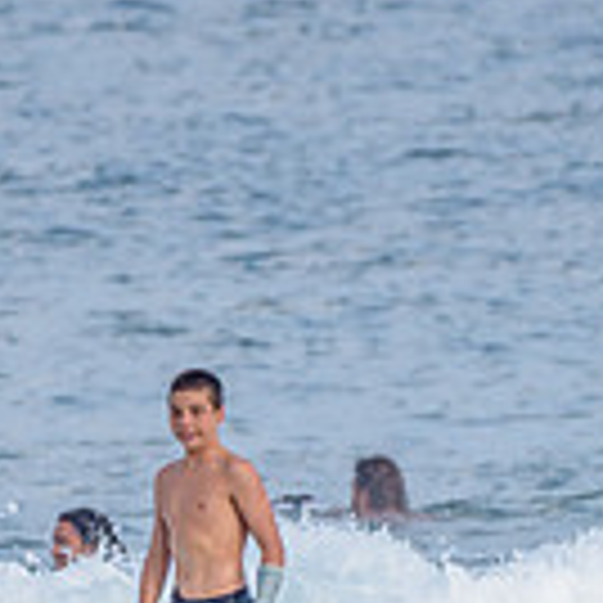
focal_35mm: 2257
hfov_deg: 0.8
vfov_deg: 0.8
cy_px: 664
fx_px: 44481
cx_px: 243
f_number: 5.6
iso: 200
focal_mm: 500
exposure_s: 1/1250
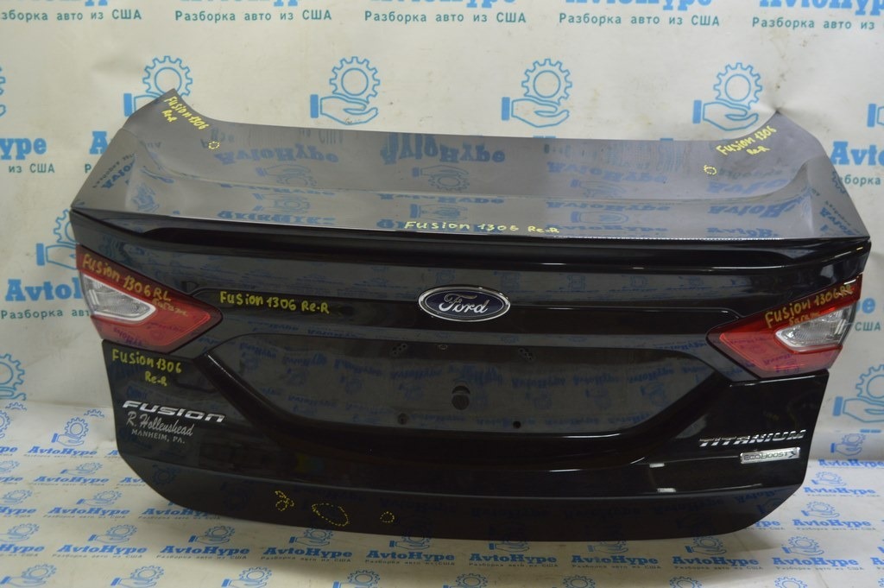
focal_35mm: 36
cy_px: 294
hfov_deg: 53.2
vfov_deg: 36.8
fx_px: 883
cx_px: 442
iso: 400
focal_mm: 24
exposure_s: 1/20
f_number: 5.6
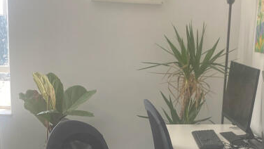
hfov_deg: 27.4
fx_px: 539
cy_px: 167
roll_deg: -3.2
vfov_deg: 15.3
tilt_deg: -13.6
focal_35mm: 77
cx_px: 173
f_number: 1.8
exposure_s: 1/122
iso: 40
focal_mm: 4.25
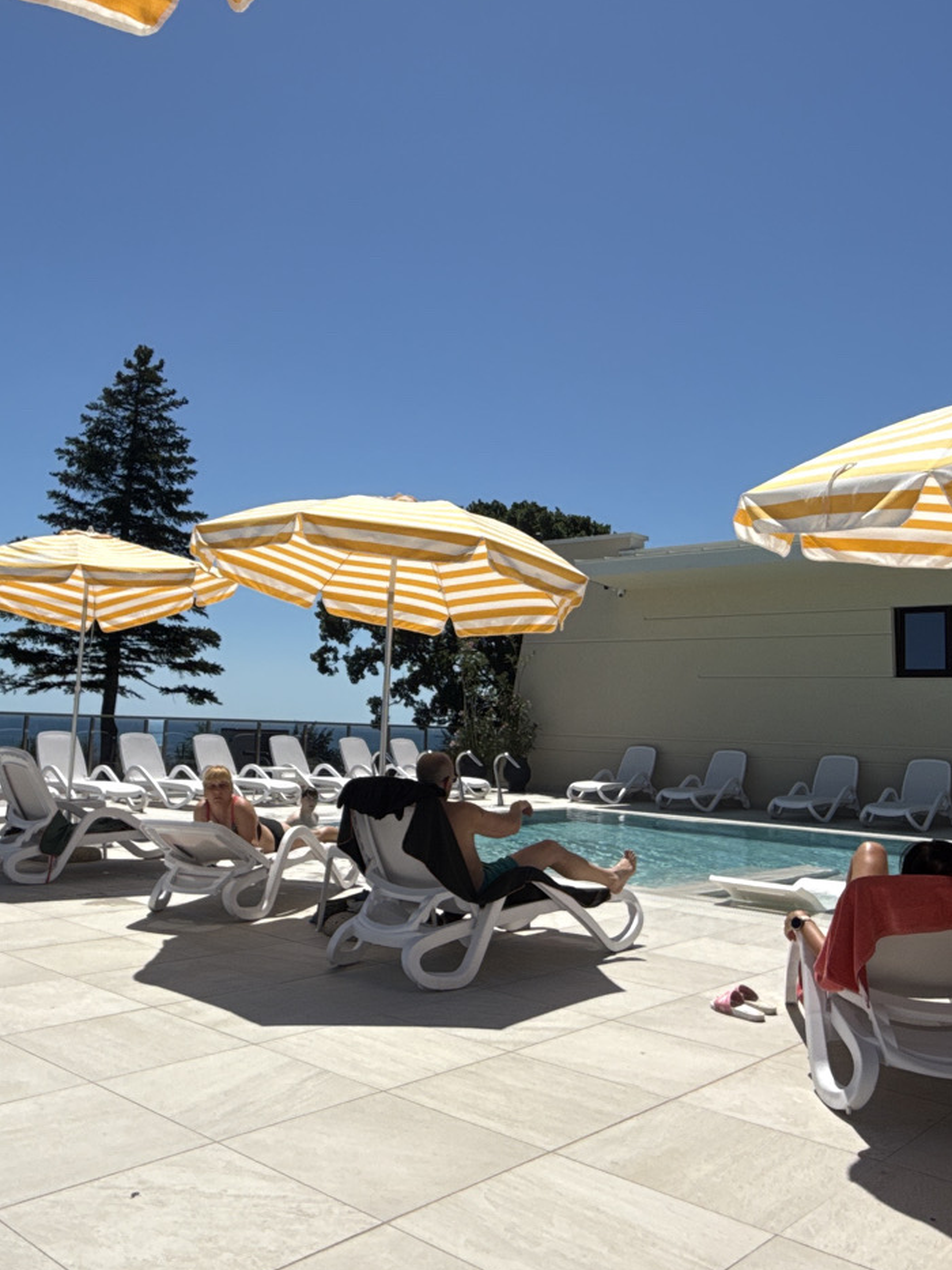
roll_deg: -3.0
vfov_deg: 59.7
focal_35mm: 30
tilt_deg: +9.4
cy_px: 543
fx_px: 1100
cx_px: 403
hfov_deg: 46.6
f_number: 2.2
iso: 50
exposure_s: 1/5155
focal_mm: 2.22
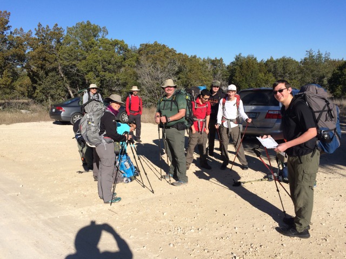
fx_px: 290
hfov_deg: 61.7
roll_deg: +1.8
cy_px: 130
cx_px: 173
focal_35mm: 29
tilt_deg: -10.3
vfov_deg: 48.2
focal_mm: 4.15
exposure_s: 1/2283
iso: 32
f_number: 2.2
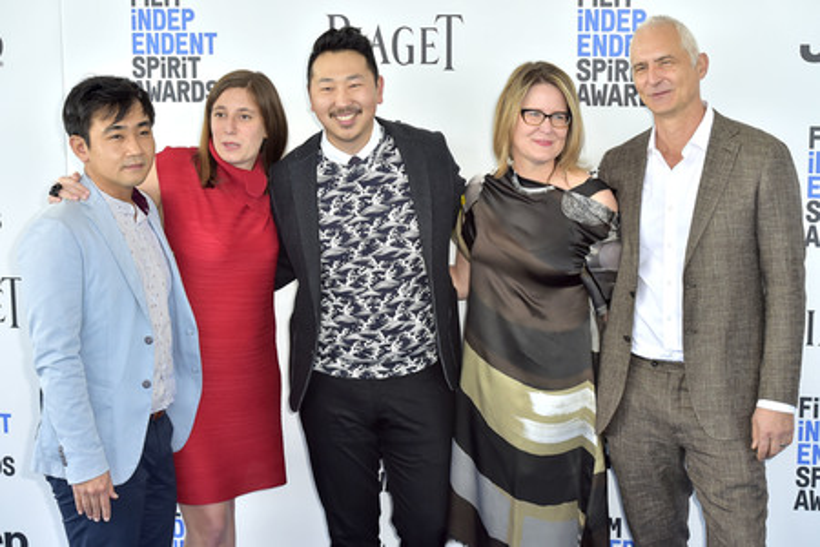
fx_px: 1594
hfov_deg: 28.8
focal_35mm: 70
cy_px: 274
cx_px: 410
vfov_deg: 19.5
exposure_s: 1/320
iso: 500
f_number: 6.3
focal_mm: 70
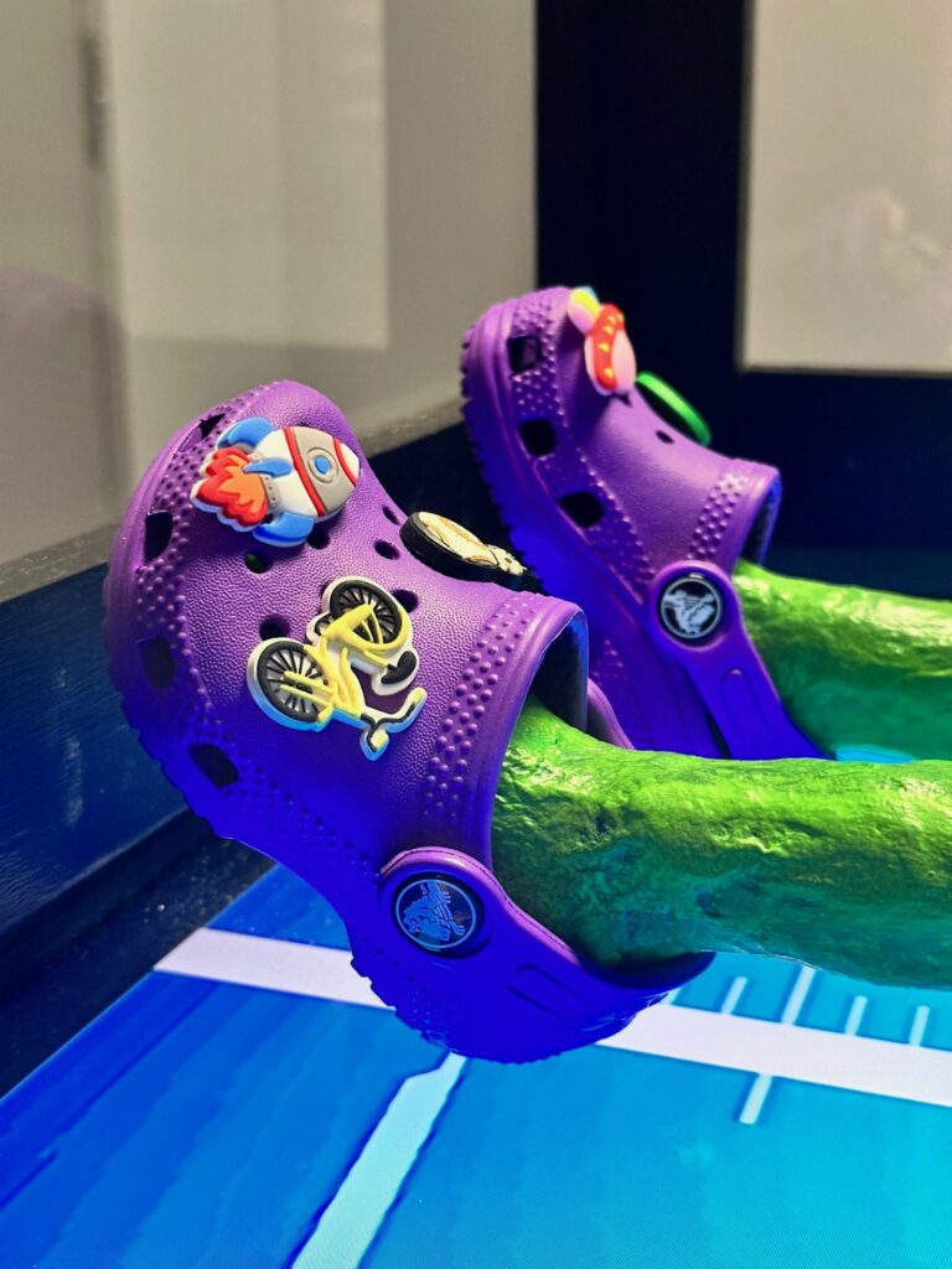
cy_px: 634
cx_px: 476
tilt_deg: -15.1
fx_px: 1760
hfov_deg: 30.3
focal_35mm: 48
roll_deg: -0.2
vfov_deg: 39.7
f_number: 1.78
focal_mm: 6.86
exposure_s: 1/24
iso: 640
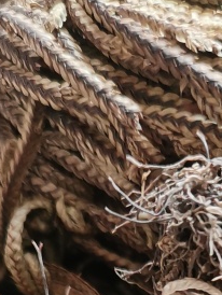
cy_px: 521
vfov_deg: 16.0
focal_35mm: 105
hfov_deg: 13.9
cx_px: 212
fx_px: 896
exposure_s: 1/50
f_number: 1.8
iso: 200
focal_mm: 5.58
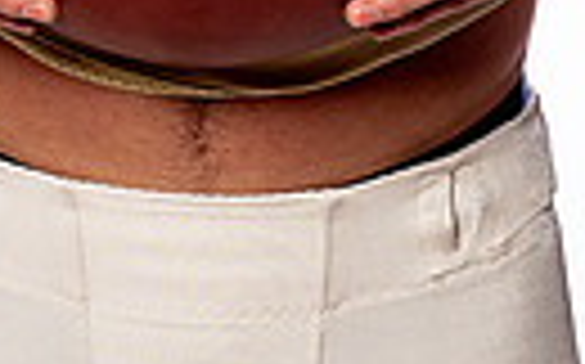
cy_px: -593
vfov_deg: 6.2
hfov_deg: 10.3
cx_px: -110
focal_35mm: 201
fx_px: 3202
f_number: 7.1
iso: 250
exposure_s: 1/250
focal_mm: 38
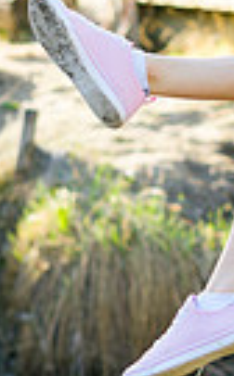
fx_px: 2958
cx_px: 410
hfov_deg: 4.5
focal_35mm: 289
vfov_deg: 7.3
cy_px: 231
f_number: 4
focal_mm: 85
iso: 200
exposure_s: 1/125
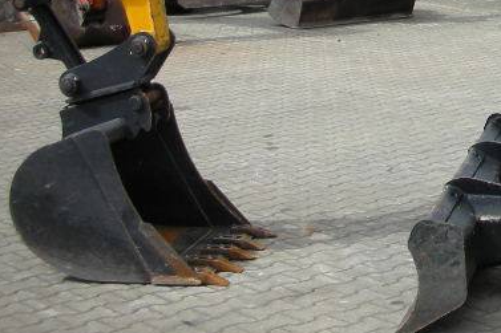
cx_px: 654
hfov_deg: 19.1
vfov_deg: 13.4
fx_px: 1377
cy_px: -72
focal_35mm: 99
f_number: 8.5
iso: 50
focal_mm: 5.8
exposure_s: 1/66.2
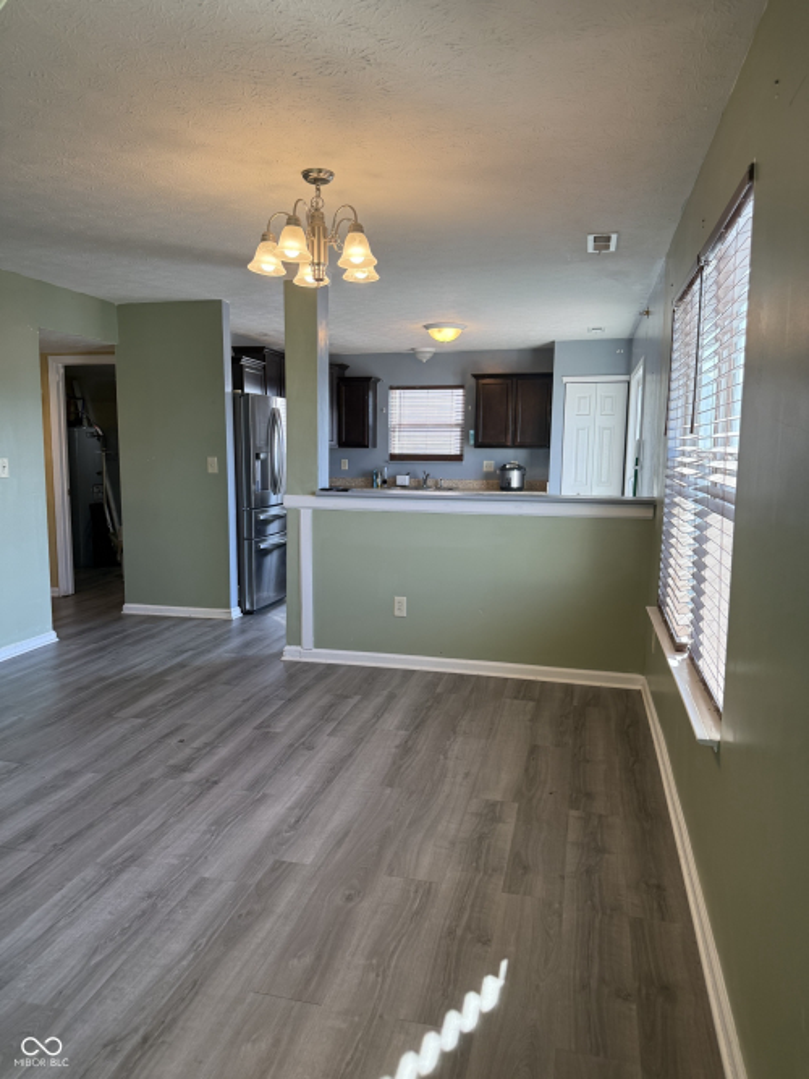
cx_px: 404
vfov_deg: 71.6
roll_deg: -0.4
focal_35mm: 24
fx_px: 748
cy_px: 540
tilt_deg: -6.9
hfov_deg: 56.8
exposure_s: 1/227
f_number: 1.78
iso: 125
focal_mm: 6.76
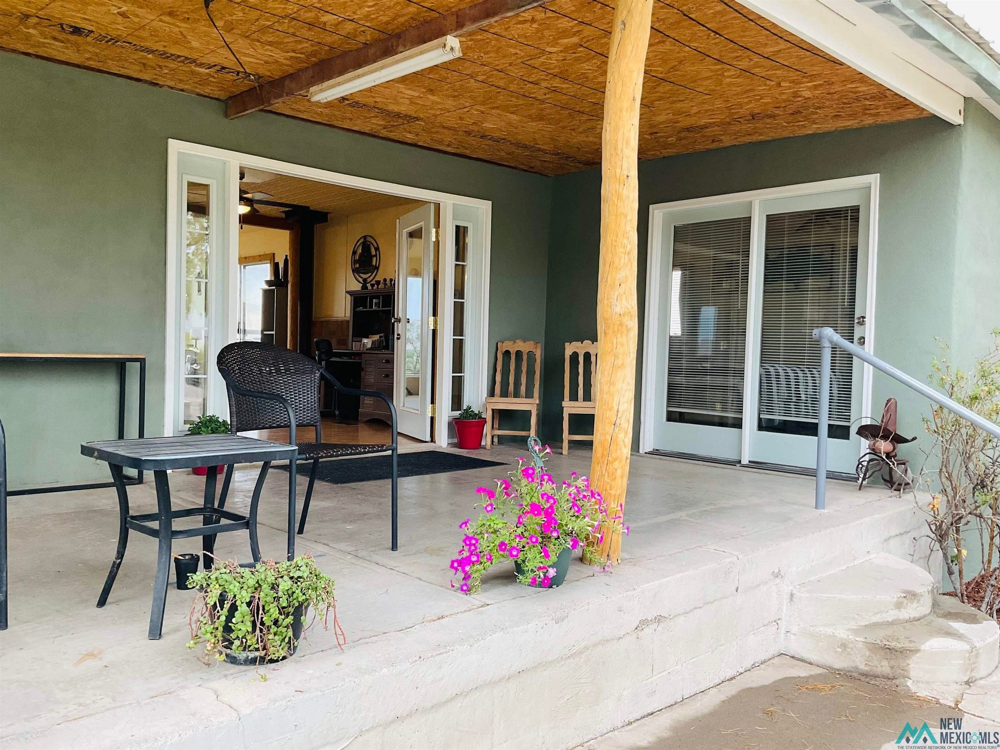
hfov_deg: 61.7
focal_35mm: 29
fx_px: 838
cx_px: 500
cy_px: 375
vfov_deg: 48.2
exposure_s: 1/120
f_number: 1.8
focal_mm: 3
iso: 64
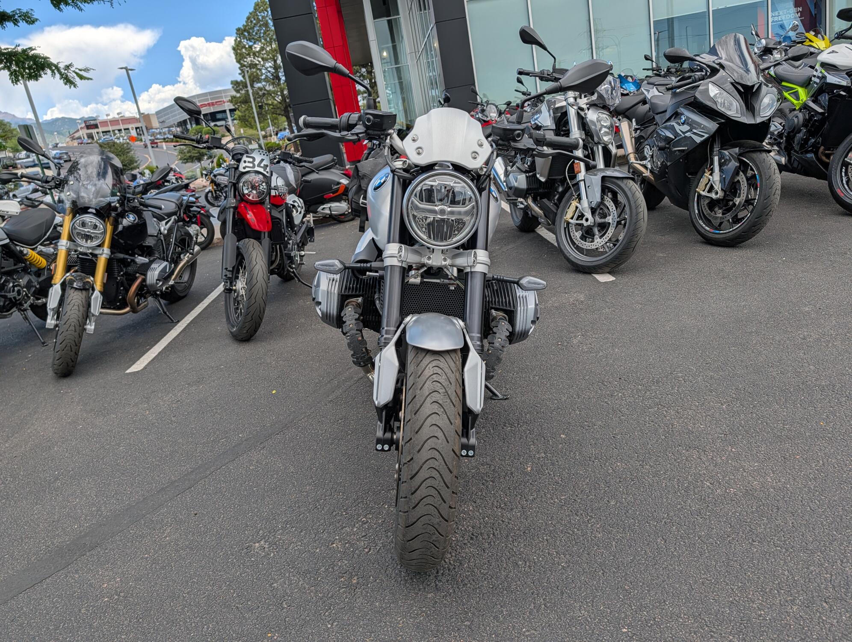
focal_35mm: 24
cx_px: 426
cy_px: 321
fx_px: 592
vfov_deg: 56.9
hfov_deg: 71.5
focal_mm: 6.9
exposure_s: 1/1178
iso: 21
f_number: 1.68
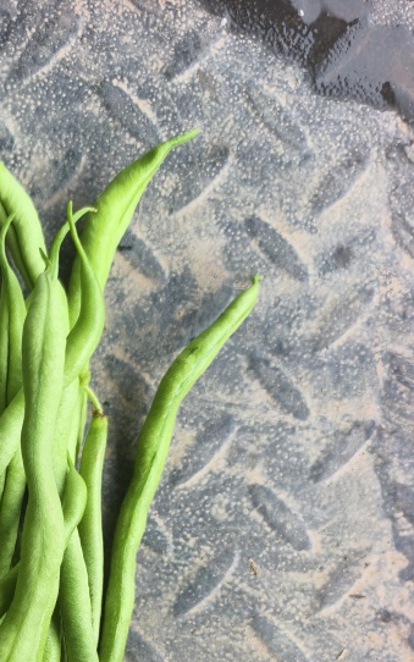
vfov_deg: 37.7
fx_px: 866
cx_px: -46
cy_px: 649
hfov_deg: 24.9
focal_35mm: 48
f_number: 1.57
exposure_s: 1/325
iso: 72
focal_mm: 5.6
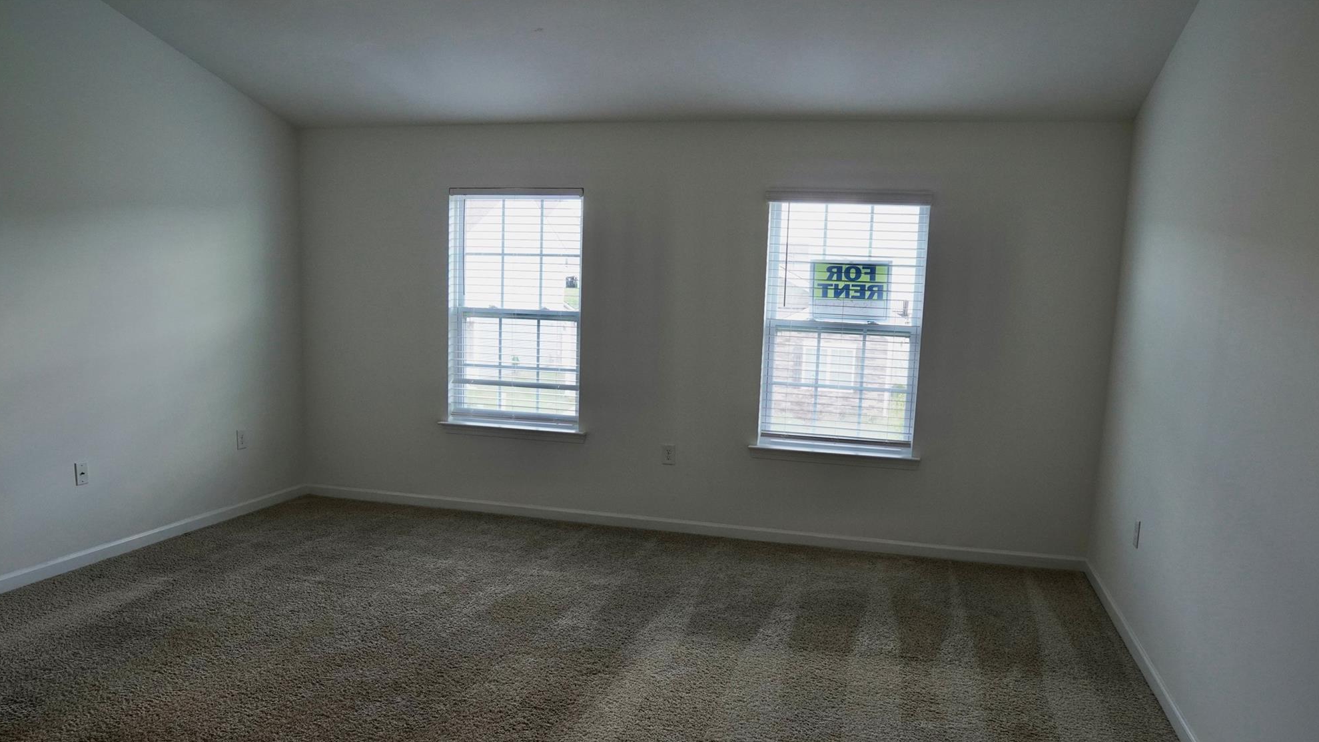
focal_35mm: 26
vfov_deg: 44.1
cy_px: 452
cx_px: 664
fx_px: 909
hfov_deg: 71.9
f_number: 4
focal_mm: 16
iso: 500
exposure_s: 1/160
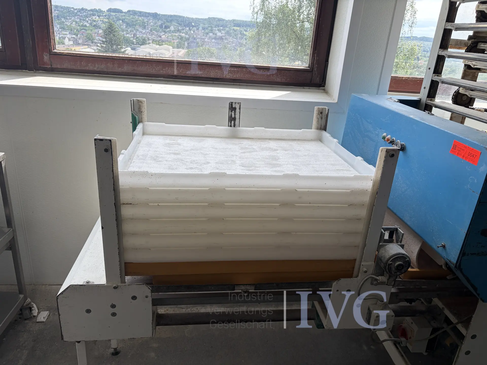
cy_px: 182
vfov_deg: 53.1
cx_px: 244
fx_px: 366
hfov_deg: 67.3
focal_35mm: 26
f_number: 1.6
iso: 50
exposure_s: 1/519
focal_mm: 5.96
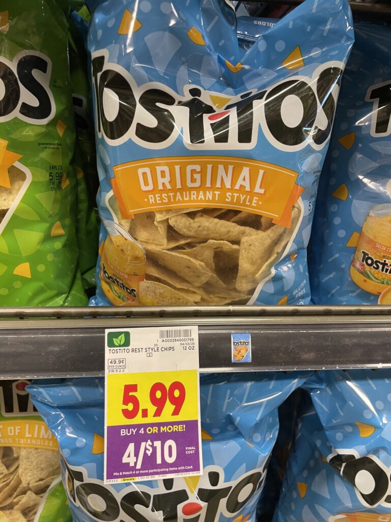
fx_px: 392
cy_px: 261
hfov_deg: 53.1
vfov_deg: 67.3
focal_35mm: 26
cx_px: 196
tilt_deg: -19.0
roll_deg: -2.6
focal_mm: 4.2
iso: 200
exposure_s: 1/60
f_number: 1.6
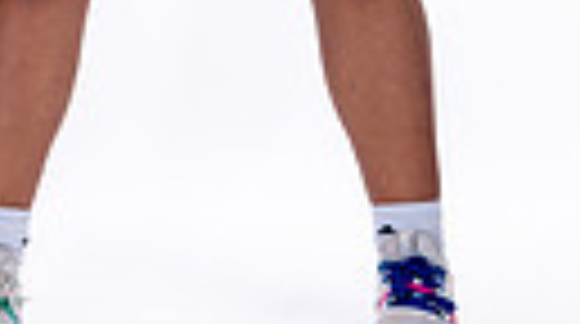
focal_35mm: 395
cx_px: 238
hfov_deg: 5.5
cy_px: -522
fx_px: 6064
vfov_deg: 3.0
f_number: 5.6
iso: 400
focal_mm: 108
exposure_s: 1/250
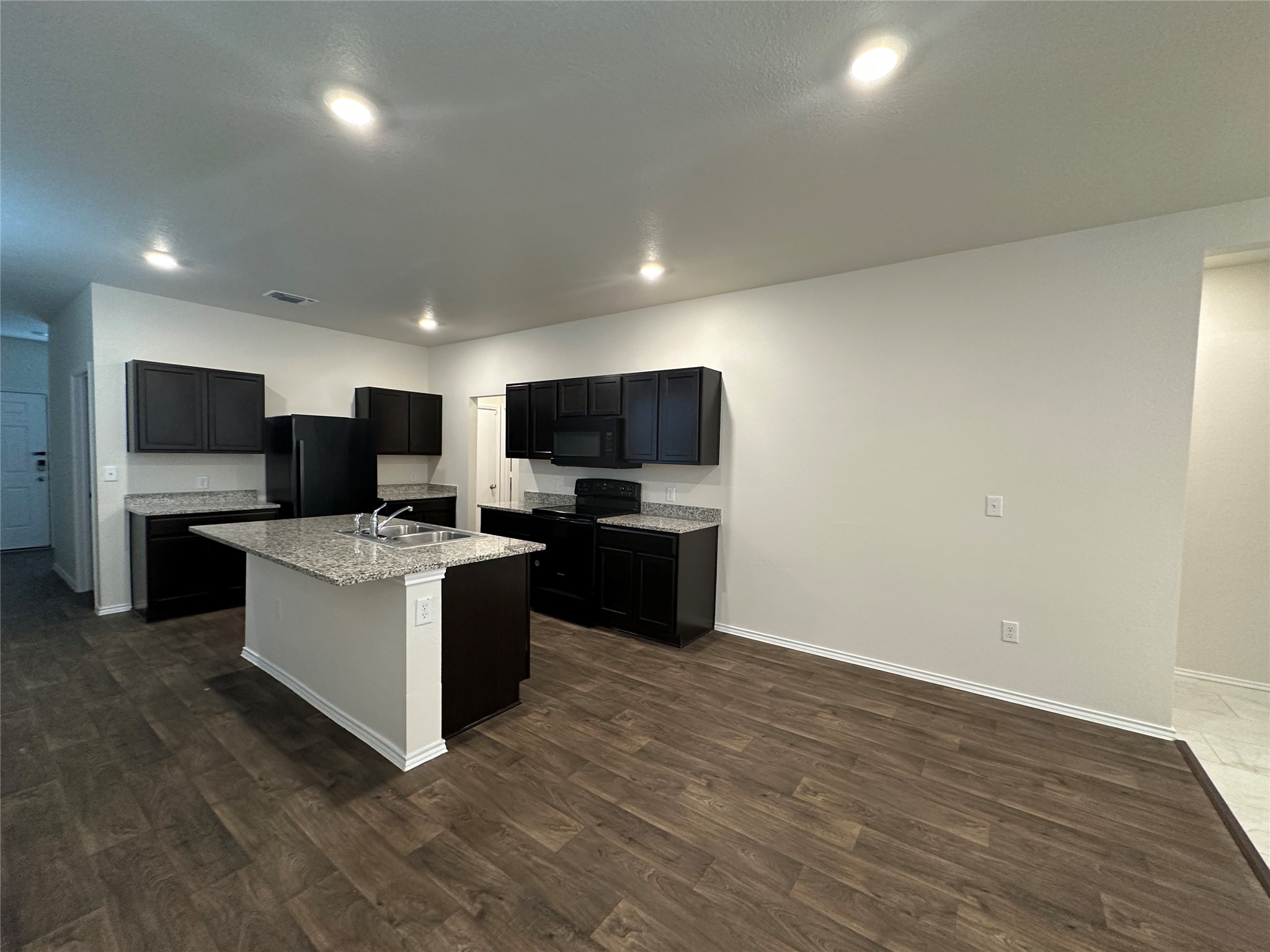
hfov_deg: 102.1
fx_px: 514
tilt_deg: -1.5
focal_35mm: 14
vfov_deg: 85.7
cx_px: 635
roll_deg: -2.0
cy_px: 476
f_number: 2.2
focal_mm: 2.22
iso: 320
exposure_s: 1/60
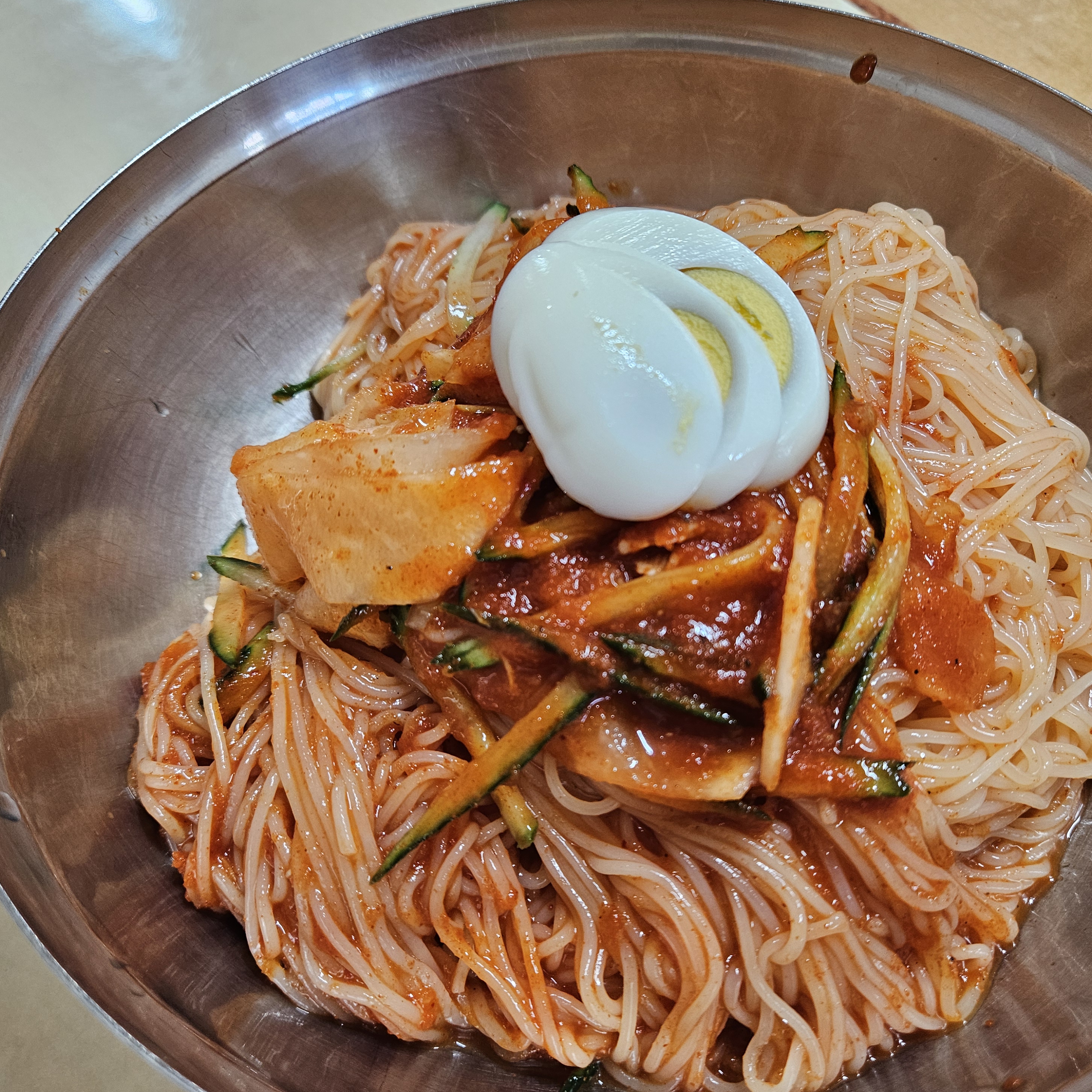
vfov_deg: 57.3
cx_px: 602
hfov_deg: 57.2
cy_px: 543
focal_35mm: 28
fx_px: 999
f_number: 1.8
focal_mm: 5.4
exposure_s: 1/120
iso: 320
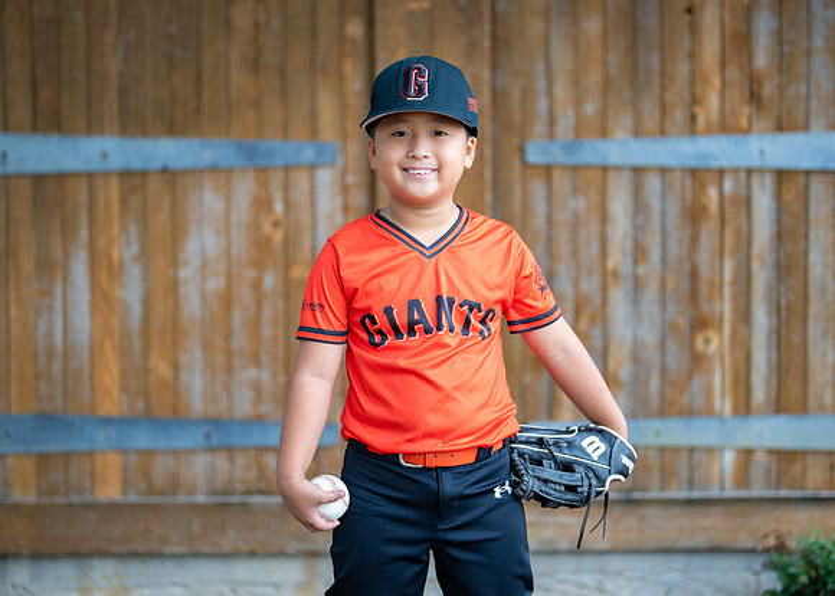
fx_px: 1505
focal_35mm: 63
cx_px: 422
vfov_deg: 22.4
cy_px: 277
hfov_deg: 31.0
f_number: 1.2
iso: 500
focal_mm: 50
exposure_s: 1/640
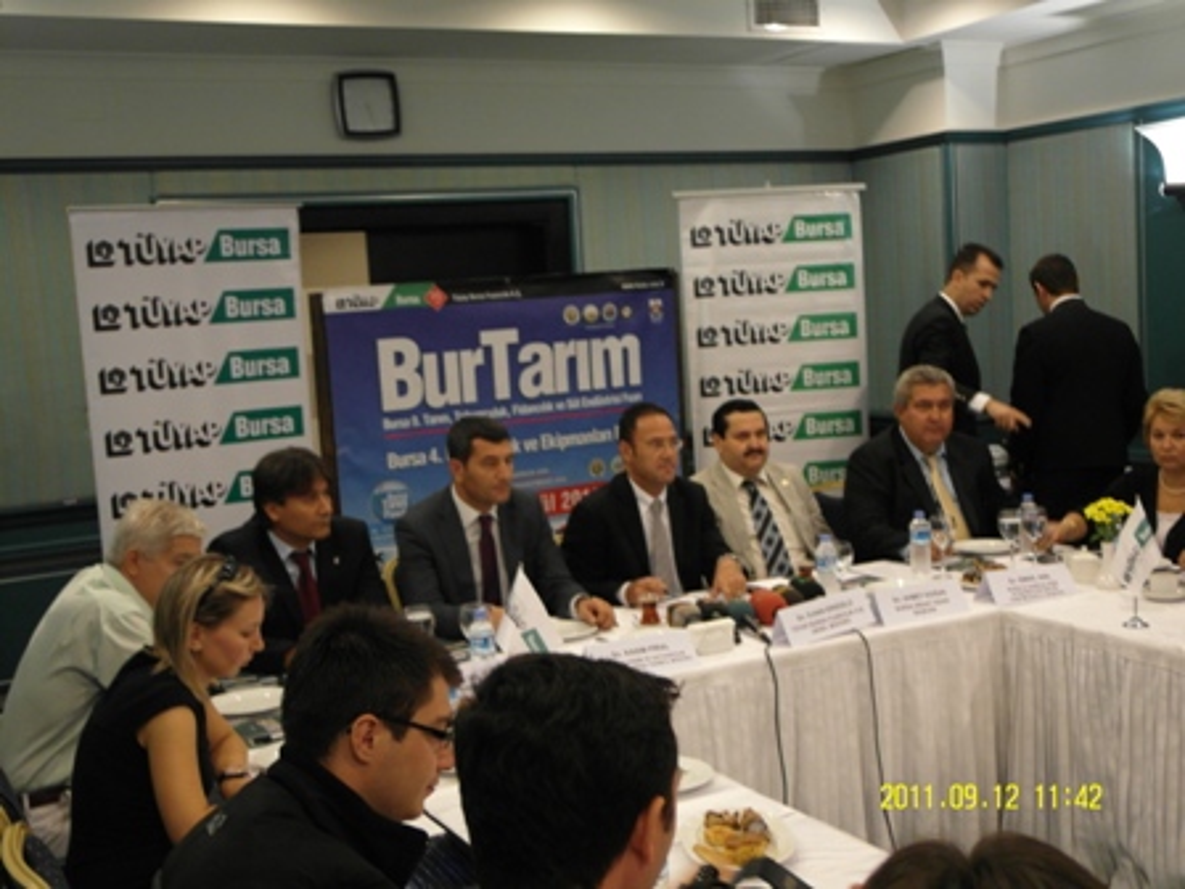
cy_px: 444
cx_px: 592
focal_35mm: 42
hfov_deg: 44.8
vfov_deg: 34.3
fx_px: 1438
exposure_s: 1/20
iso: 320
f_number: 2.1
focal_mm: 9.1
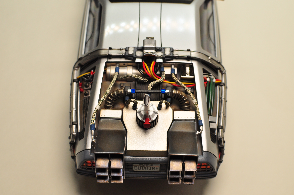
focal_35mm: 52
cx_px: 147
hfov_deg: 37.9
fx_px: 428
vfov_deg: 25.7
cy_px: 98
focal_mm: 35
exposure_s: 1/125
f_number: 7.1
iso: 200
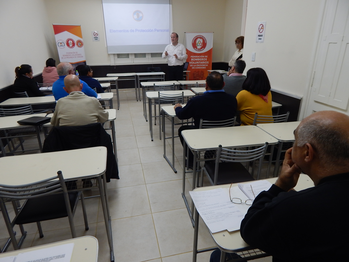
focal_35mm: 22
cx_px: 174
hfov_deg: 76.4
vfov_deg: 61.1
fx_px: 222
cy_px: 131
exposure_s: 1/40
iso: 125
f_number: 3
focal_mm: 4
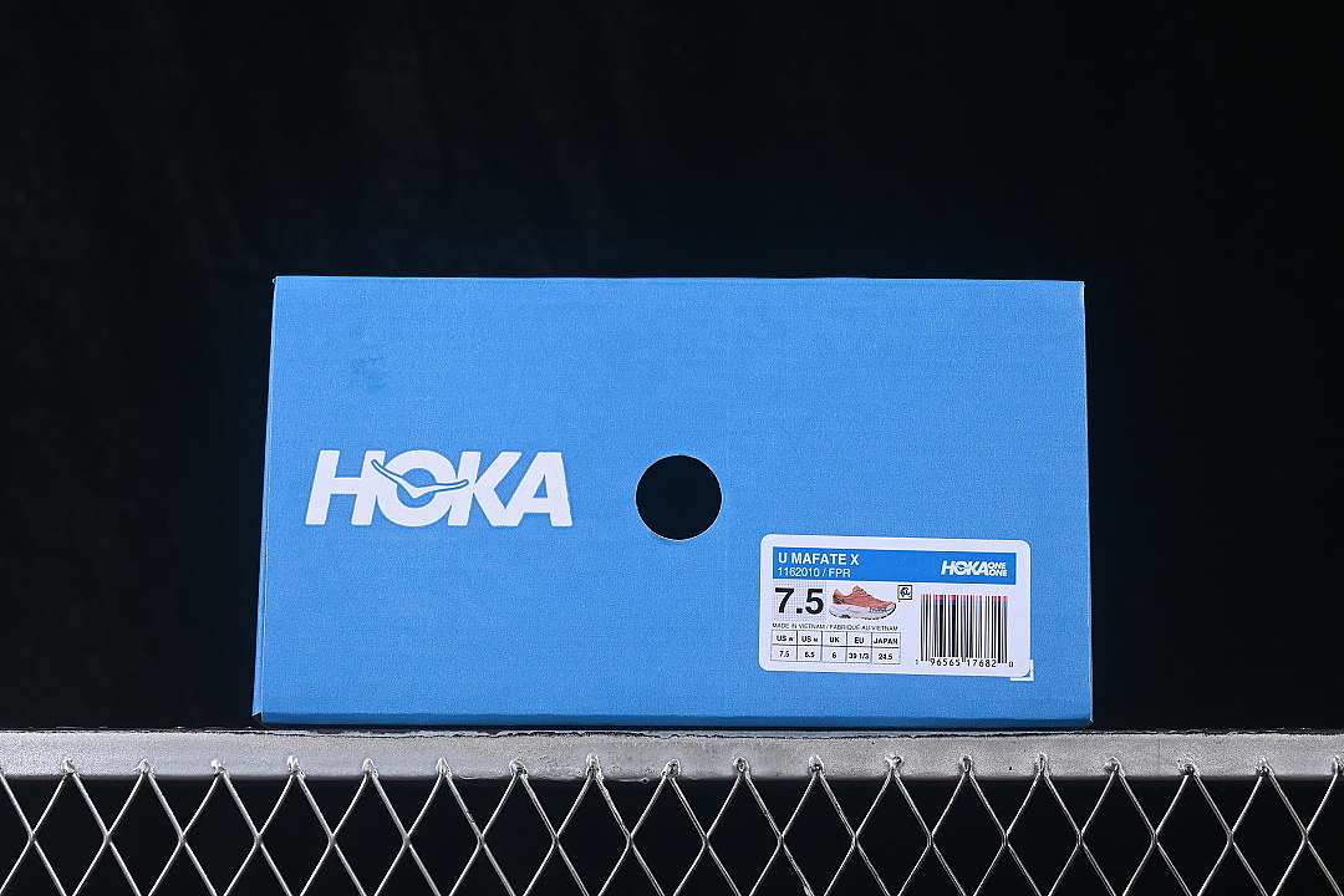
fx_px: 2800
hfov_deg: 27.0
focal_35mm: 75
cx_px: 672
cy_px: 448
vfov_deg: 18.2
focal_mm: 50
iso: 160
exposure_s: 1/80
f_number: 8
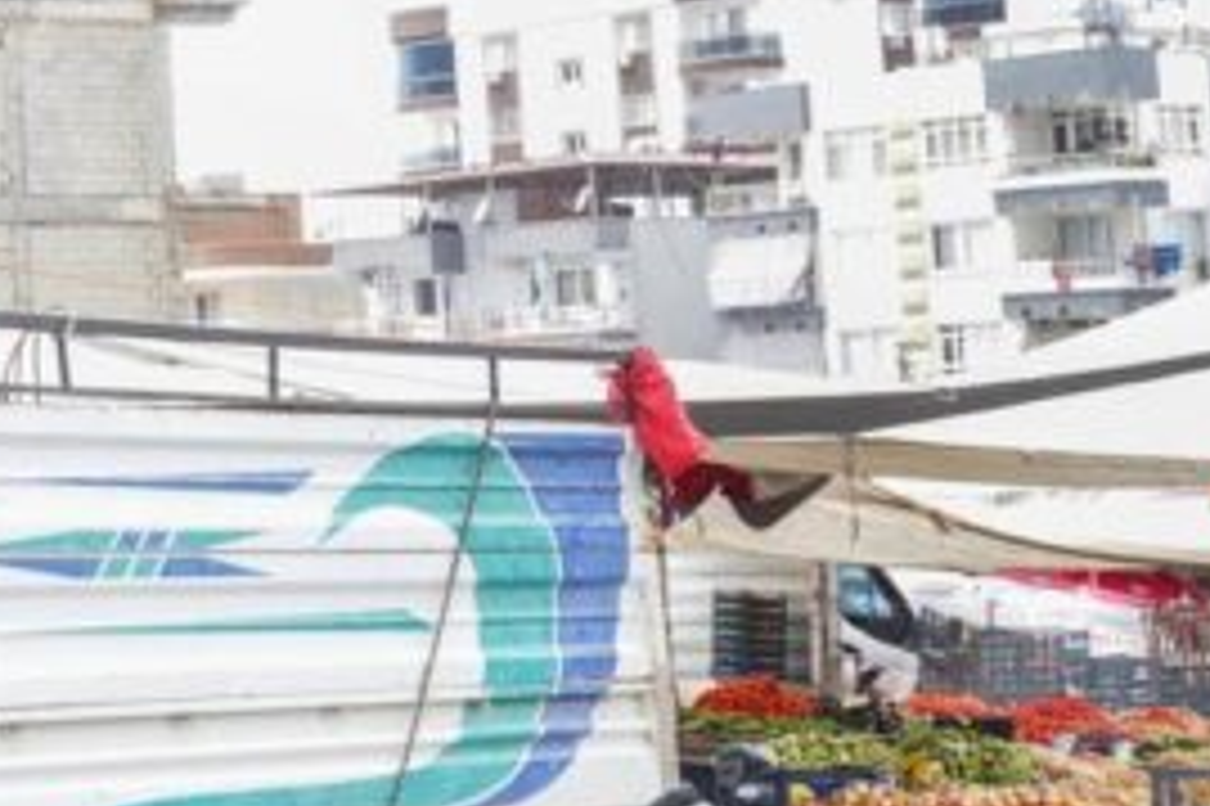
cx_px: -1035
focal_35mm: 118
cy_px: 83
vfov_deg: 11.5
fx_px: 3964
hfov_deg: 14.9
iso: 1250
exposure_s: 1/125
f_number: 10
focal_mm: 31
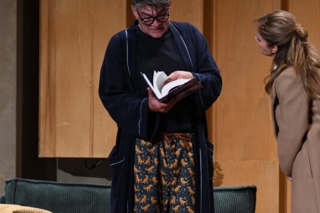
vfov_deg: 3.0
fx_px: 4052
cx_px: 287
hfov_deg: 4.5
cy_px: 150
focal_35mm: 456
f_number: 4.8
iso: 1250
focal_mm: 160
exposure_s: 1/80
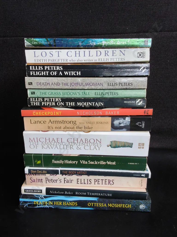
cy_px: 118
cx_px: 88
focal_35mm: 27
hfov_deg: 51.4
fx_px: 184
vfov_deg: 65.3
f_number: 2
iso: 80
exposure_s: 1/120
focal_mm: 2.87
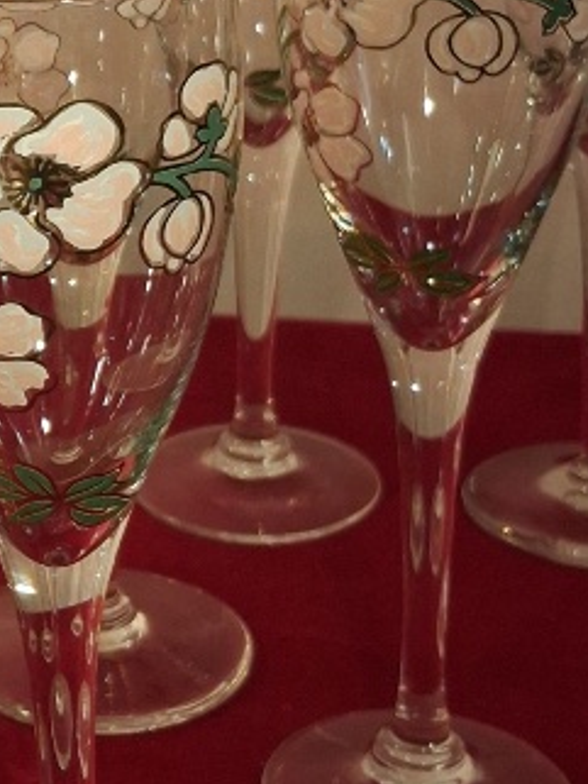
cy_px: 183
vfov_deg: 19.3
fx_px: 2286
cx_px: -139
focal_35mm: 101
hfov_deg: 14.2
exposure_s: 1/100
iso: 250
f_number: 1.8
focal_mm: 4
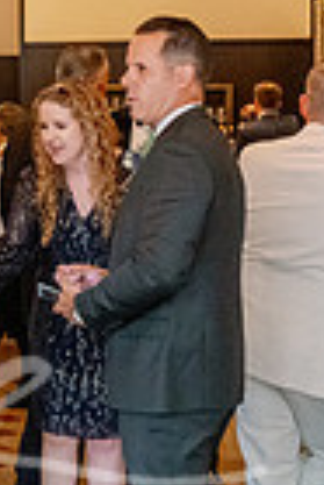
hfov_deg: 13.0
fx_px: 1347
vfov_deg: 20.3
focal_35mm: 100
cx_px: -150
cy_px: 159
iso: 7200
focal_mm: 24
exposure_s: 1/400
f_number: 2.8
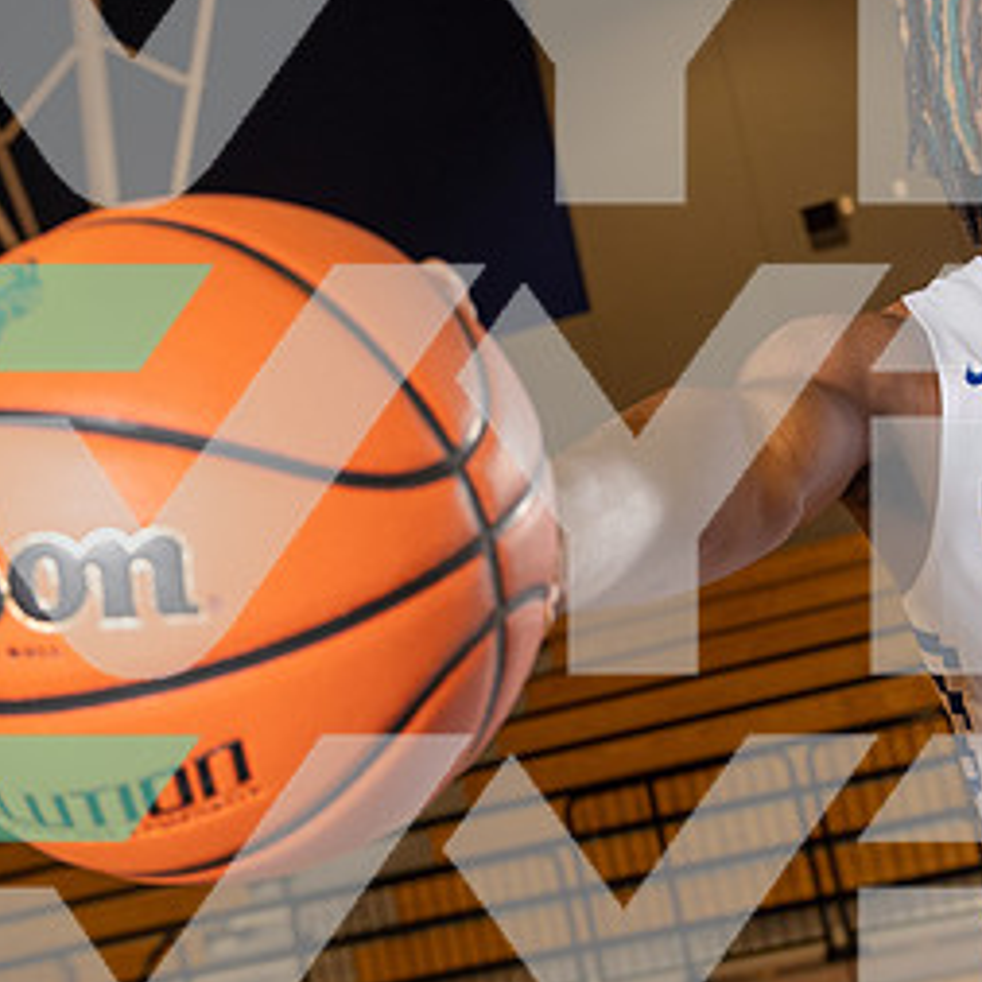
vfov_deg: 23.4
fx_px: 2375
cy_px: 472
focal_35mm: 74
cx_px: 796
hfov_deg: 23.0
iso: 400
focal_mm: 38
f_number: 4.5
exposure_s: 1/250
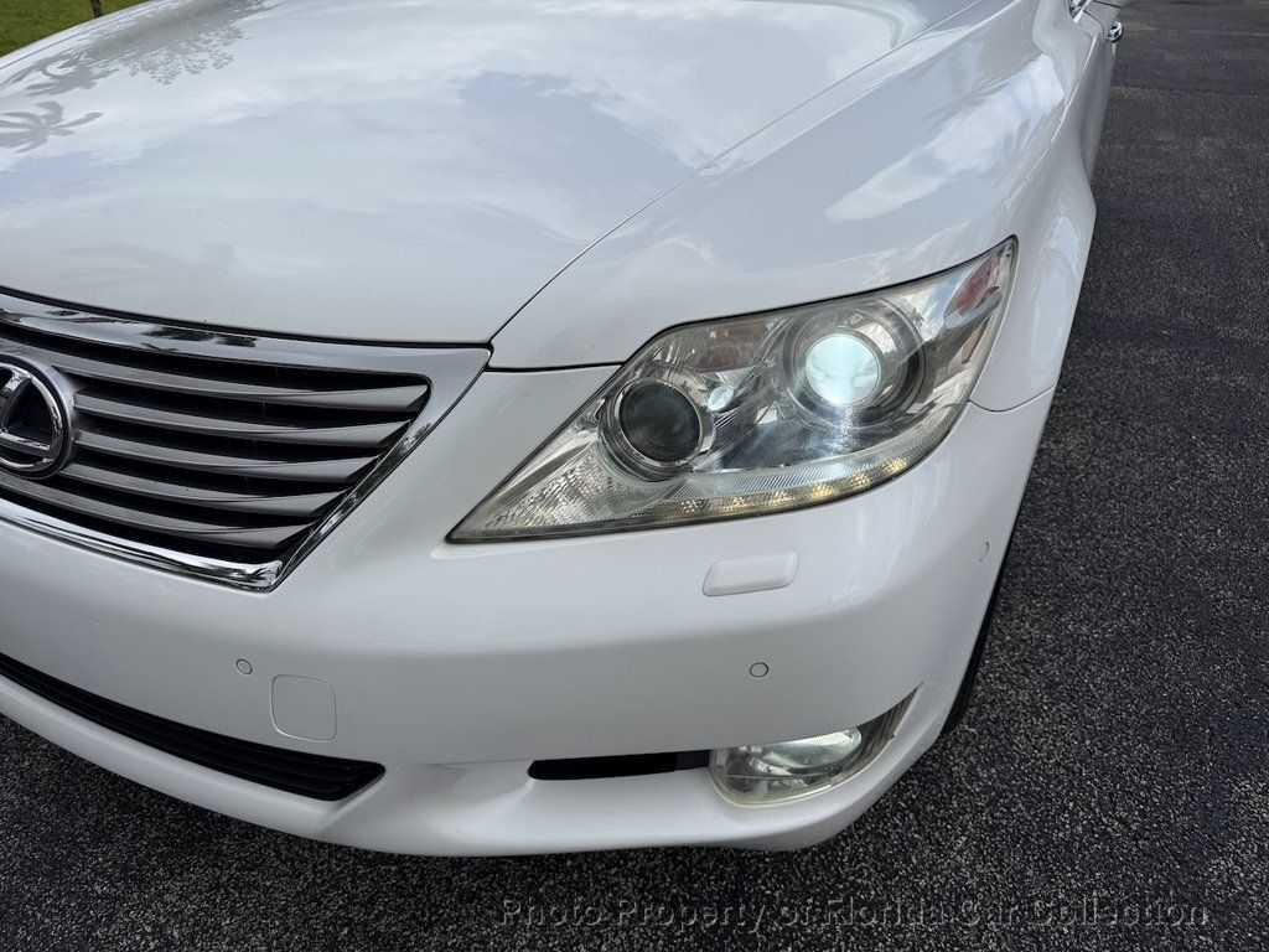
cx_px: 634
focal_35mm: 24
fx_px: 880
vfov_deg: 56.8
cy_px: 476
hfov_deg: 71.6
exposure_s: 1/6173
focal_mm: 6.76
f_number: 1.78
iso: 80
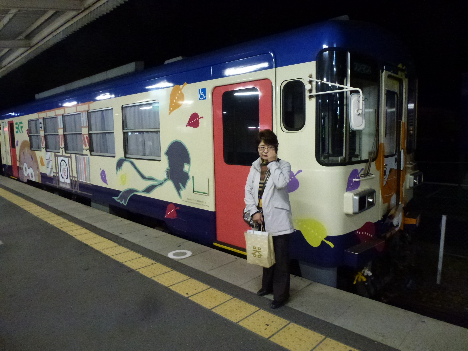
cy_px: 176
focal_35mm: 24
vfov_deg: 56.8
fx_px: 324
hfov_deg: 71.6
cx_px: 234
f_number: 3.3
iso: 800
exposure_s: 1/25
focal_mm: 4.3
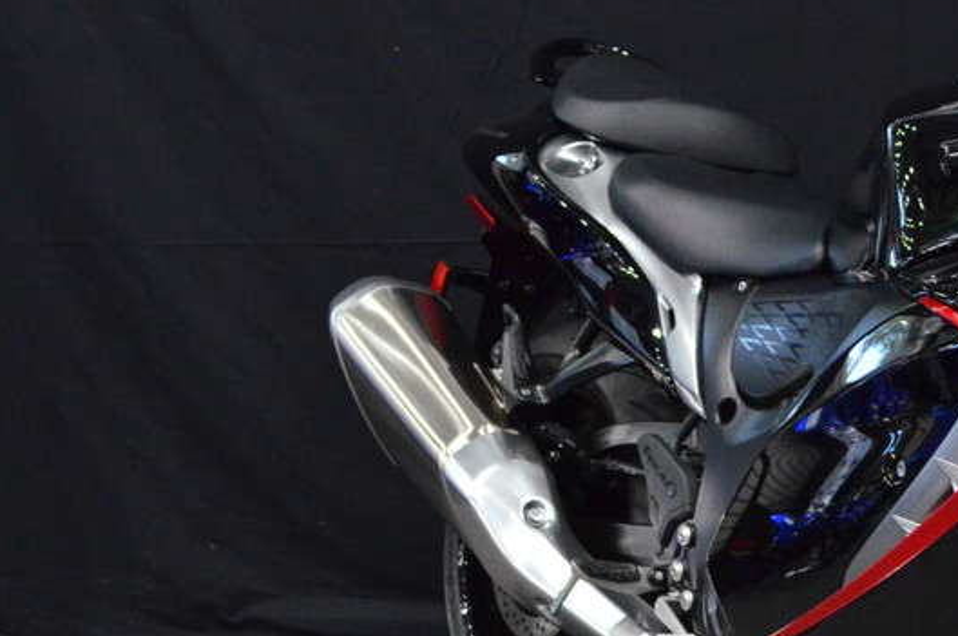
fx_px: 2365
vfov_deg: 15.2
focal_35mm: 89
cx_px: 1032
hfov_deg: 21.8
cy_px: 507
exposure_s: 1/125
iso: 1600
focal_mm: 26
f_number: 5.6
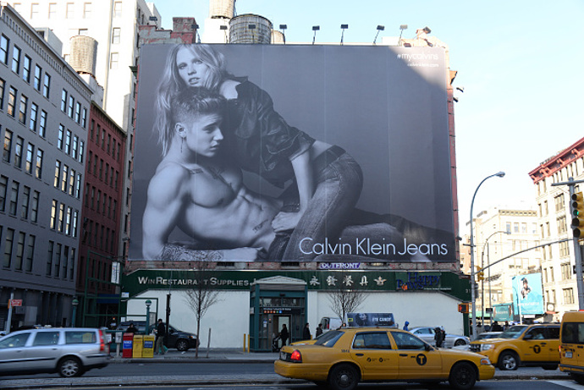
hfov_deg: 48.4
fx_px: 649
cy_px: 195
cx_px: 292
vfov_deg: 33.4
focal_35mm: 40
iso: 400
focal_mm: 40
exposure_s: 1/125
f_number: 9
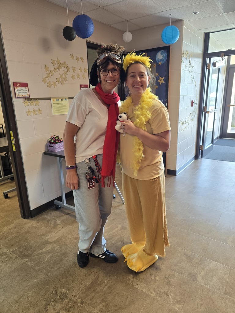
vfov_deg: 73.9
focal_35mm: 23
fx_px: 208
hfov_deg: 58.9
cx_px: 118
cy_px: 156
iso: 125
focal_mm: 6.3
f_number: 1.7
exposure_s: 1/120
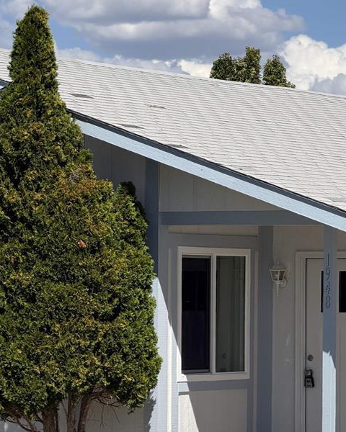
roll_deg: -0.8
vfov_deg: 9.7
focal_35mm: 200
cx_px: 210
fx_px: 2560
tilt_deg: +1.5
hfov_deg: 7.7
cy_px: 257
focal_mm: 15.66
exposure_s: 1/2439
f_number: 2.8
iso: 50
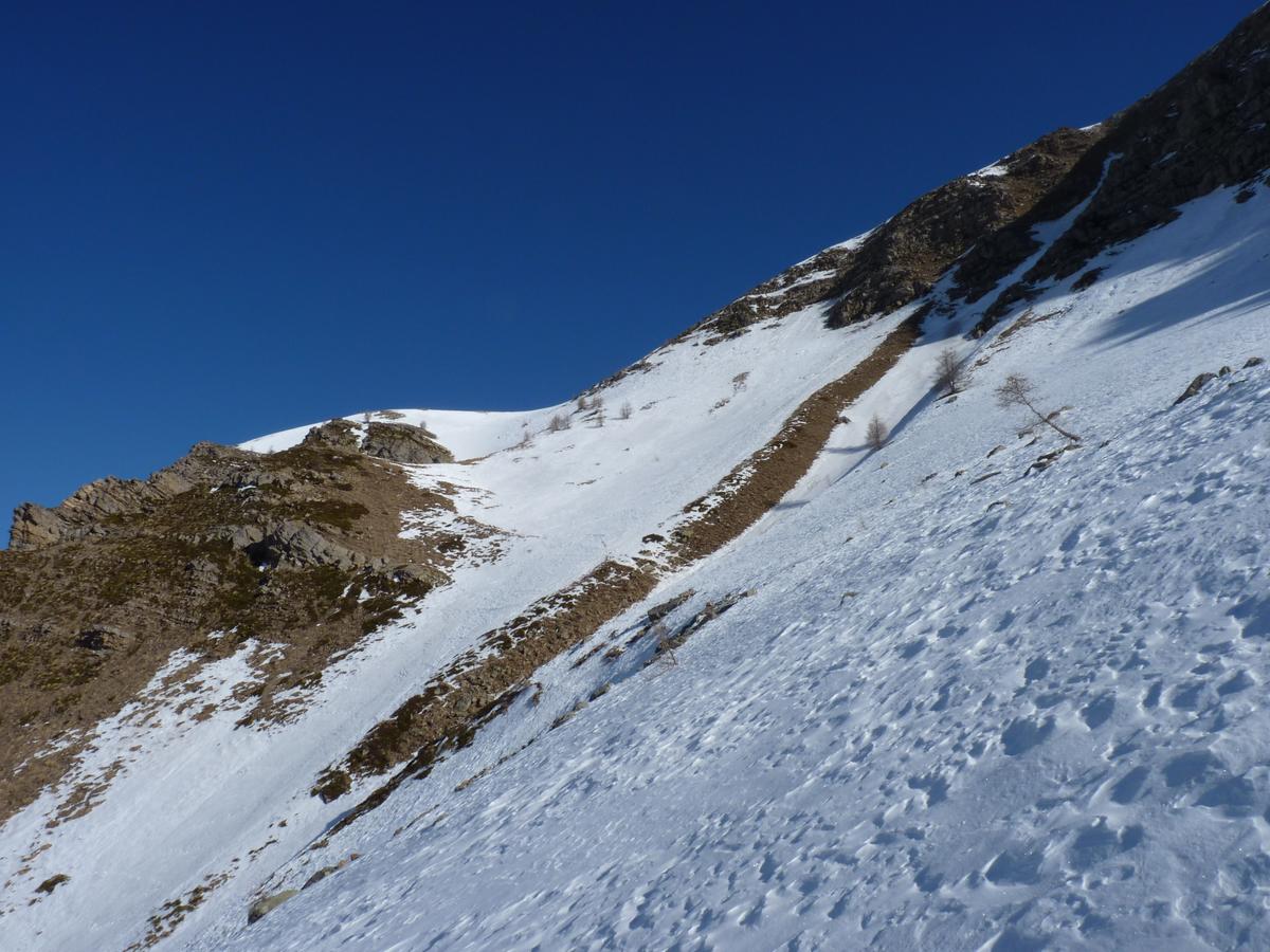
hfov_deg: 65.3
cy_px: 476
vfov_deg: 51.4
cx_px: 635
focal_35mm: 27
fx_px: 991
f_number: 7.1
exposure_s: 1/400
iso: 80
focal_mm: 4.8
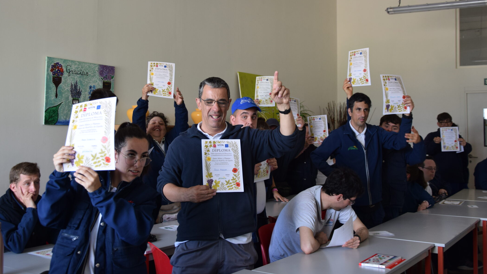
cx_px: 260
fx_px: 542
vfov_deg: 28.2
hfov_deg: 48.3
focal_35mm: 42
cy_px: 102
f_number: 4
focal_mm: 22
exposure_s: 1/60
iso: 400
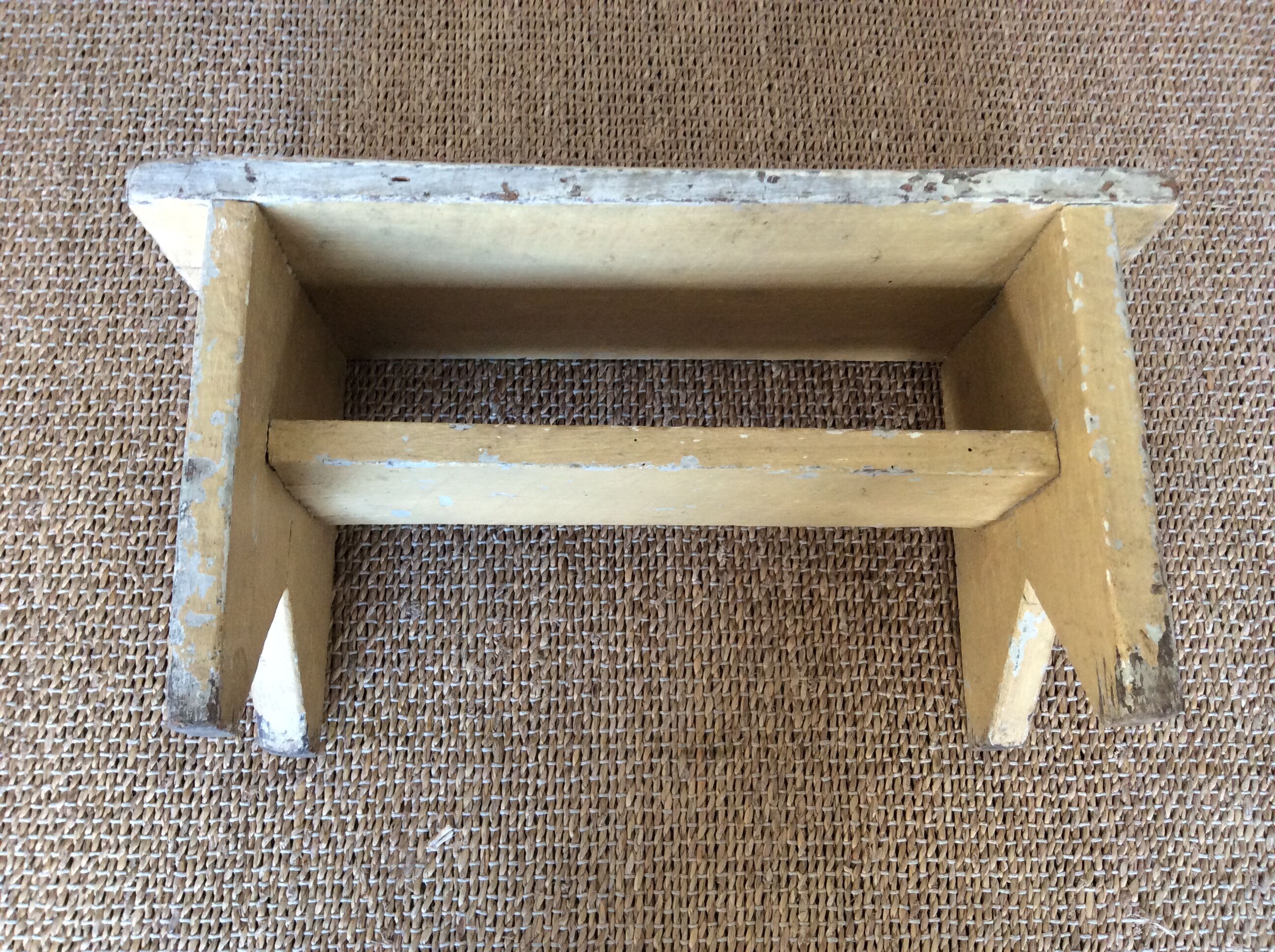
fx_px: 1177
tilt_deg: -74.4
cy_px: 476
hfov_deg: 56.9
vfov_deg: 44.1
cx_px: 638
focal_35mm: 32
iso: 100
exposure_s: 1/25
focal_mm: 3.3
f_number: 2.4
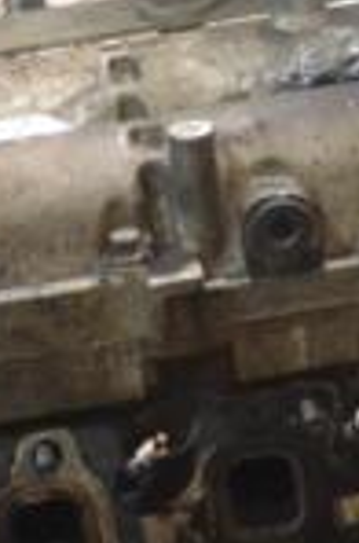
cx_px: 231
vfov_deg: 10.4
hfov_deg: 7.0
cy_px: 664
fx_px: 2930
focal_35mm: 195
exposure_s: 1/80
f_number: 4.8
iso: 3200
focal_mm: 32
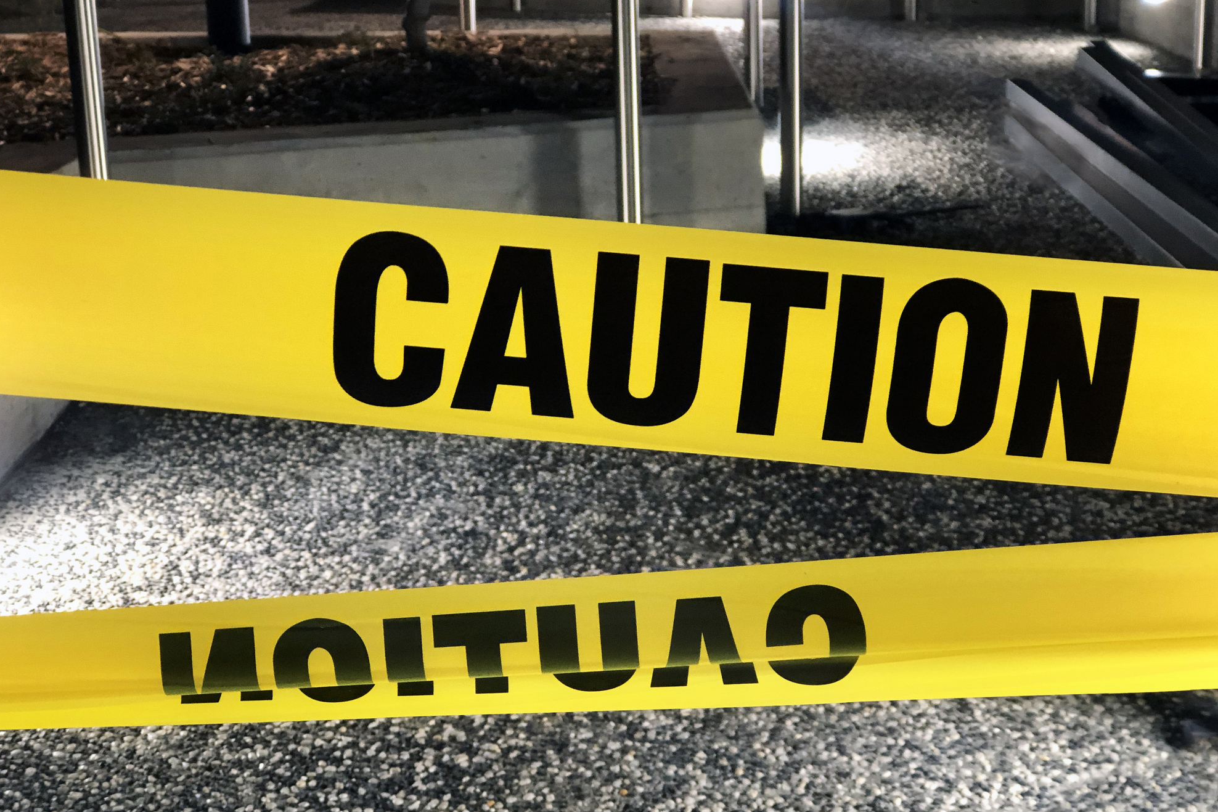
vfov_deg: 22.6
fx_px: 2030
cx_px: 602
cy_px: 429
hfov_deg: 33.4
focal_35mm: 60
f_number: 2.8
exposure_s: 1/50
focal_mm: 6.6
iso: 400
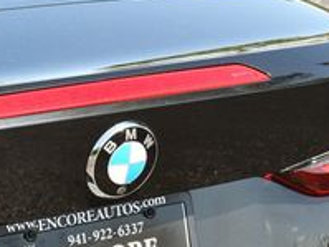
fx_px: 1767
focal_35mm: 186
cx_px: 33
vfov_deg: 7.9
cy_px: 257
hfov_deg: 10.6
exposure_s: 1/250
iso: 200
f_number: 6.3
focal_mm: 30
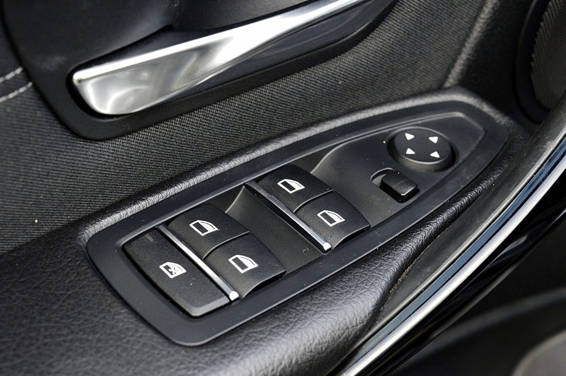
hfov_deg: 31.9
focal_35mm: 63
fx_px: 989
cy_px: 188
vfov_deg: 21.5
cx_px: 283
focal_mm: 42
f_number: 8
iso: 800
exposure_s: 1/60
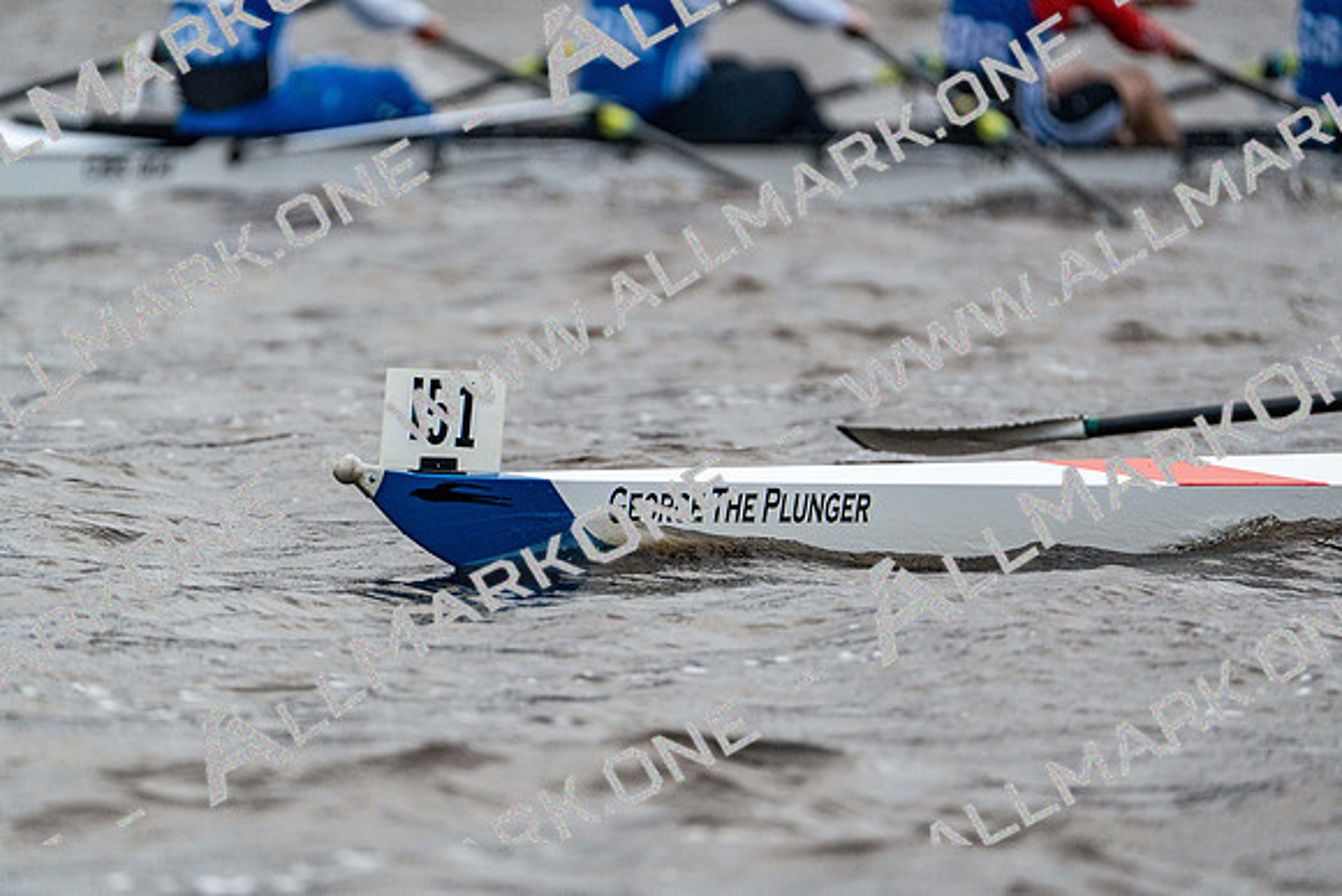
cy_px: 448
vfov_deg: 2.4
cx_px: 671
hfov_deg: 3.6
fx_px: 21476
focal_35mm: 576
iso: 3200
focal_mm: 576
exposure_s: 1/1600
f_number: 6.3
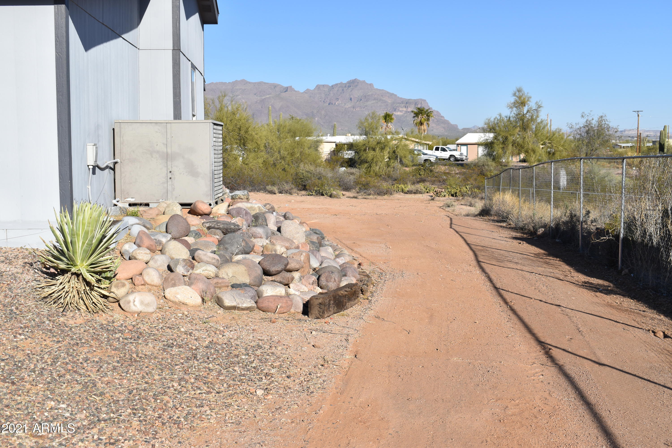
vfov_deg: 31.9
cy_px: 224
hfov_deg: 46.4
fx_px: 784
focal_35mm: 42
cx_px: 336
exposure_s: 1/250
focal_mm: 28
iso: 100
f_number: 8
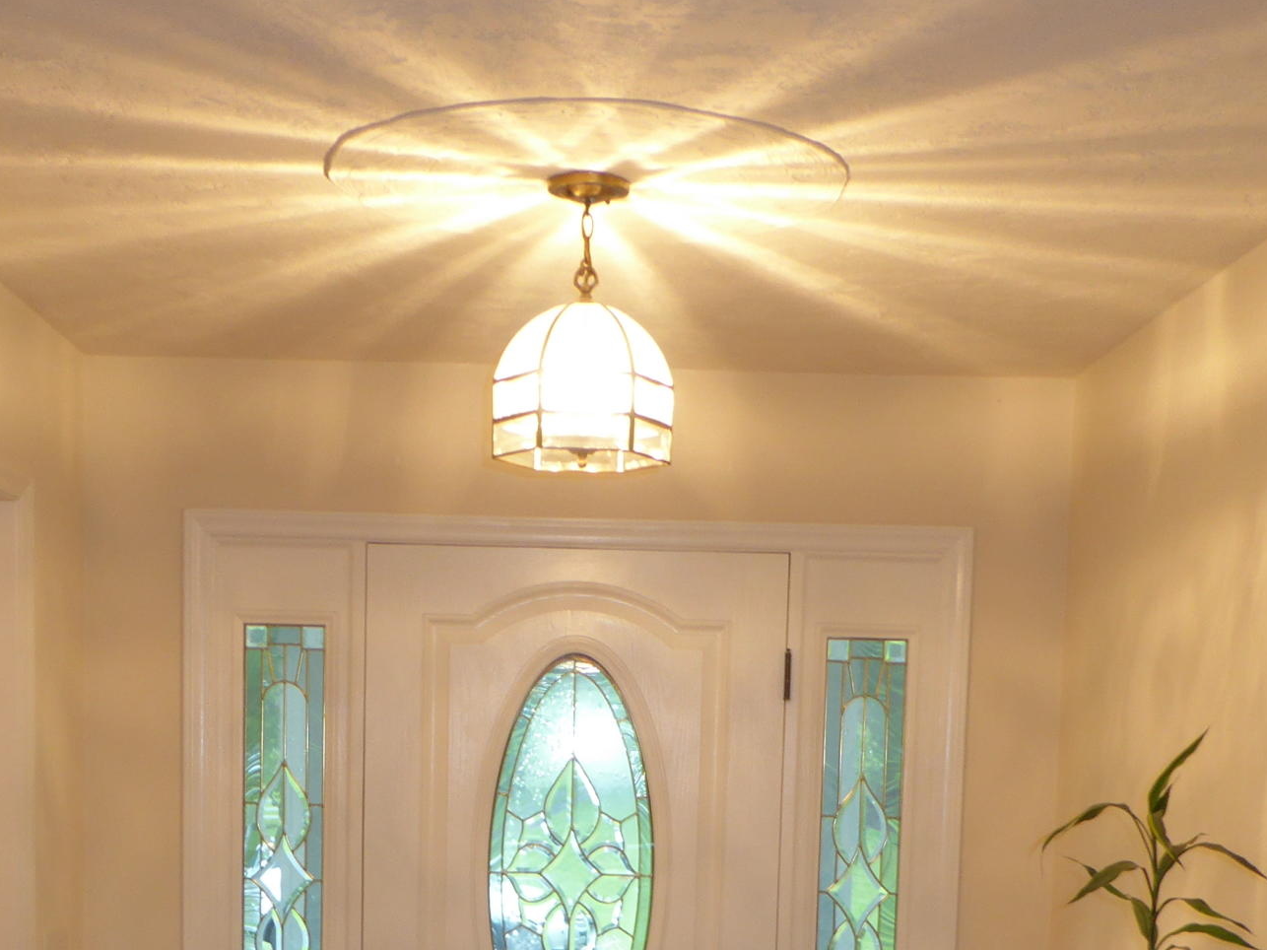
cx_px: 544
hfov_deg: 34.3
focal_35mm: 56
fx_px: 2049
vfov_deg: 24.5
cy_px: 1018
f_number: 3.3
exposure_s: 1/10
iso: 100
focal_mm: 4.3
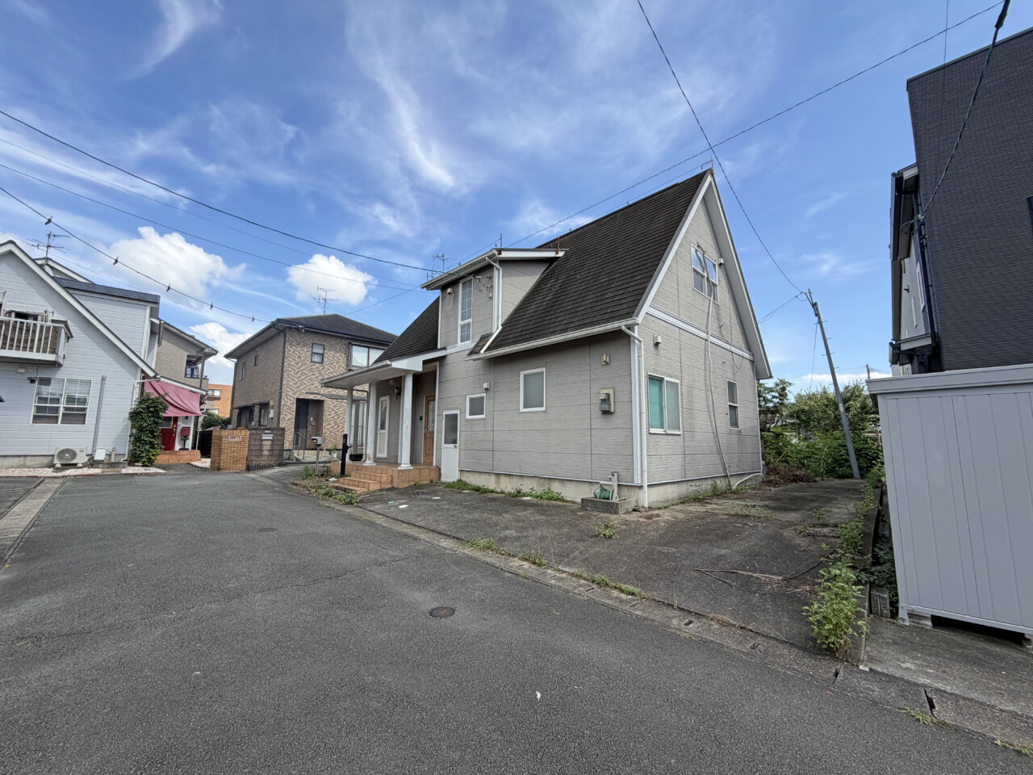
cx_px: 516
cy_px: 388
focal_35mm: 14
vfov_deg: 85.7
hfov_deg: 102.1
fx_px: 418
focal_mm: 2.22
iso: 25
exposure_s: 1/770
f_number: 2.2
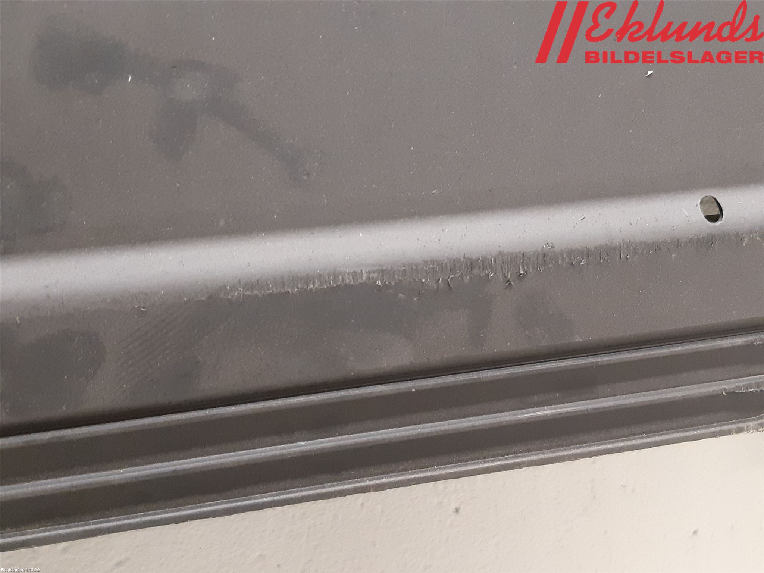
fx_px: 574
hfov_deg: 67.3
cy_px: 286
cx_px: 382
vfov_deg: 53.1
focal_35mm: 26
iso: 320
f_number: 1.7
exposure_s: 1/25
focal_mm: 3.93
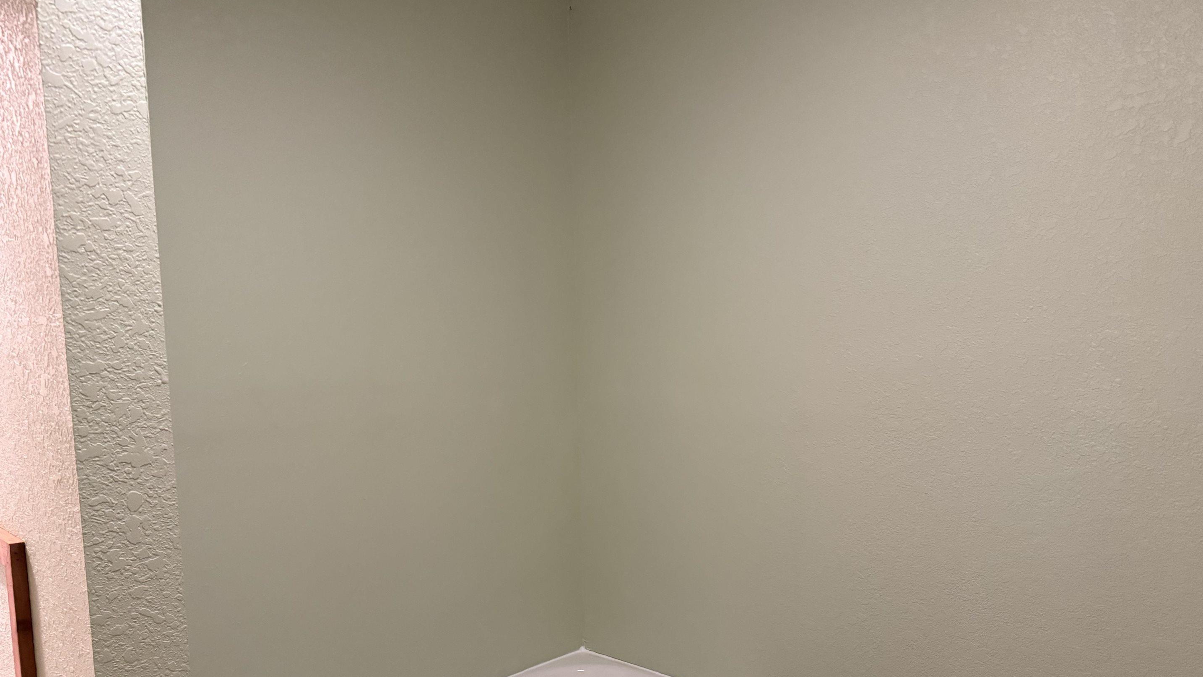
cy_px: 432
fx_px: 893
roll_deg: +1.4
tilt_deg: -4.4
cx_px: 618
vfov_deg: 41.1
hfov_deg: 67.9
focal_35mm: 28
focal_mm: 6.76
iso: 500
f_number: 1.78
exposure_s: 1/60
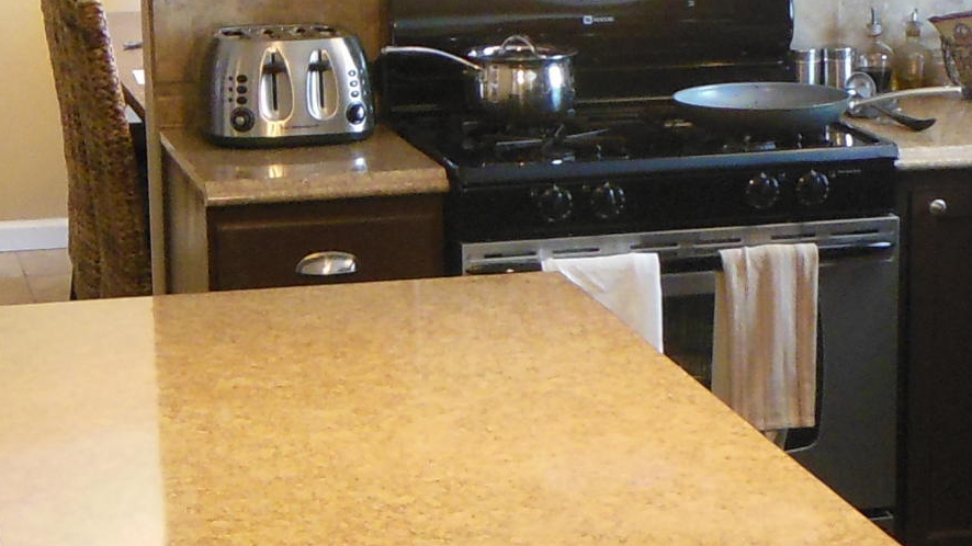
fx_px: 2757
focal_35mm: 107
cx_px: 833
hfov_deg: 19.7
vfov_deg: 11.3
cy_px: 263
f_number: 3.3
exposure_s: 1/25
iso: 400
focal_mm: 5.2
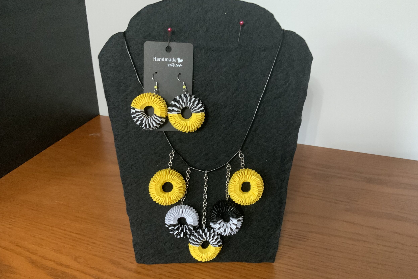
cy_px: 145
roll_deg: -0.8
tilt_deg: -27.7
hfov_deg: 60.3
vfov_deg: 42.3
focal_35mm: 31
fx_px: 360
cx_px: 207
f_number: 1.8
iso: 320
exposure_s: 1/24
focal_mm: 3
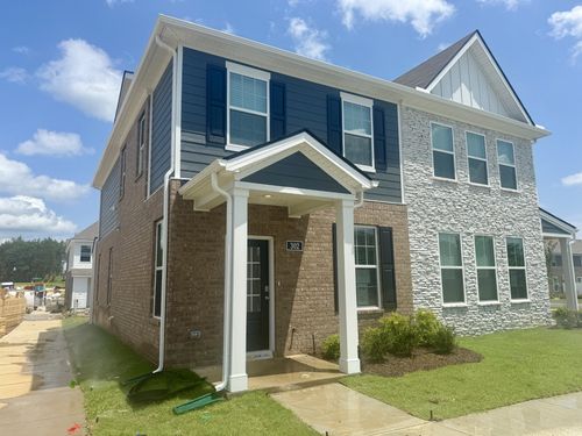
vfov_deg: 56.8
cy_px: 218
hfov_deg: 71.6
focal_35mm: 24
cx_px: 291
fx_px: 404
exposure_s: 1/6173
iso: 80
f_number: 1.78
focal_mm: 6.76
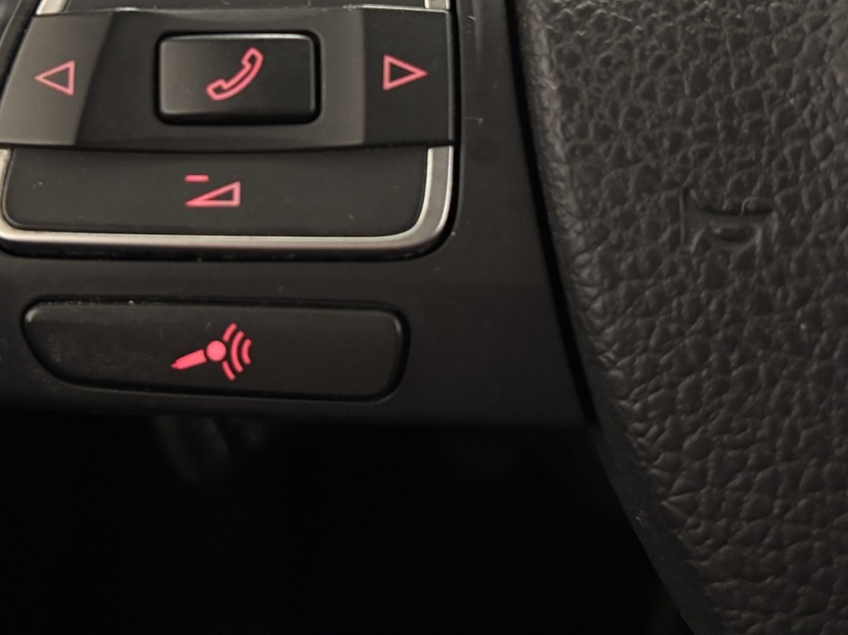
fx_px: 1127
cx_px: 297
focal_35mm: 46
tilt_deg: -28.1
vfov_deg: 30.6
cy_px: 111
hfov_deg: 40.8
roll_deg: +3.6
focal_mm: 5.96
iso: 500
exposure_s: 1/25
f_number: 1.6
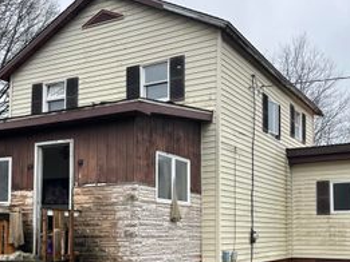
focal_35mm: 46
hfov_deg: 41.1
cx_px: 200
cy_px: 203
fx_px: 465
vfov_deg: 30.9
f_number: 1.78
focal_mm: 6.86
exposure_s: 1/121
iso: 64
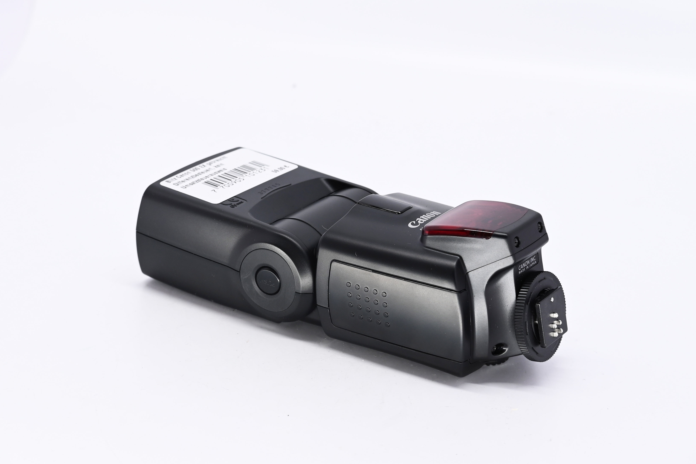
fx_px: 1450
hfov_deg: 27.0
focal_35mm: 75
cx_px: 348
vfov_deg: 18.2
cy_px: 232
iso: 500
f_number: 9
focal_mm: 50
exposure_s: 1/200
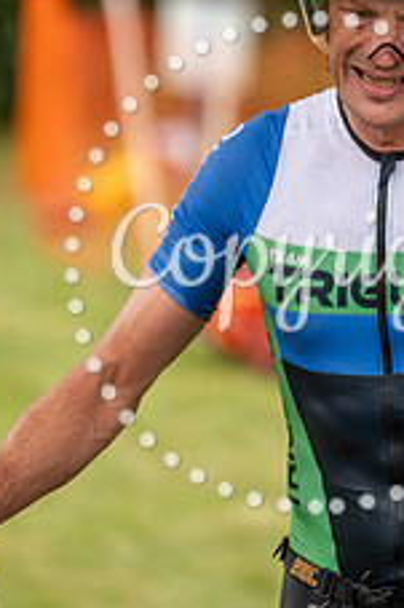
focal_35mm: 391
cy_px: 35
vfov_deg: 5.3
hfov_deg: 3.5
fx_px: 6591
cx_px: 367
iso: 320
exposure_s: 1/400
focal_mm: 197
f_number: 3.2
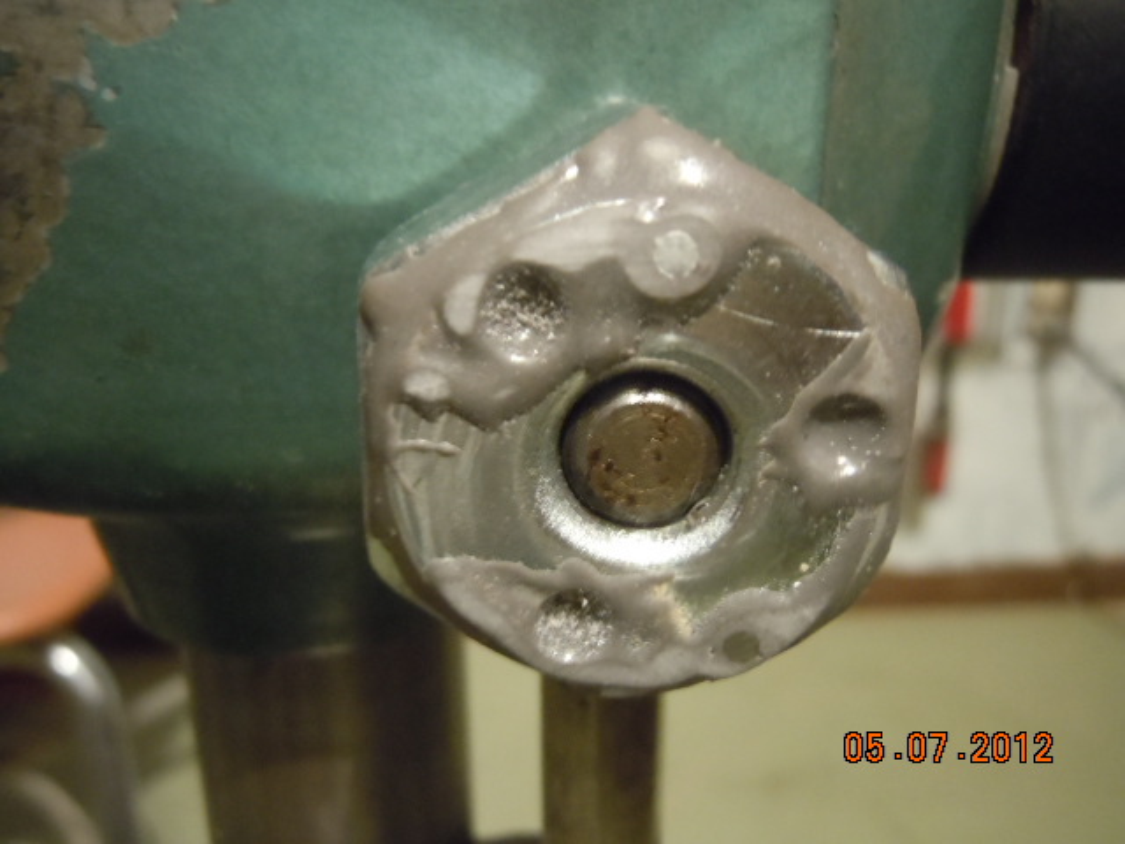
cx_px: 562
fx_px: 1072
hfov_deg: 55.4
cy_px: 422
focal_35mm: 33
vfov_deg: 42.9
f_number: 4
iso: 800
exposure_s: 1/8
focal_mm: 5.9
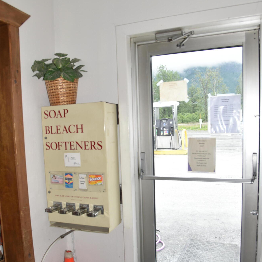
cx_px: 131
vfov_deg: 52.3
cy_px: 154
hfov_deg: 52.5
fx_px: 265
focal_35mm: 31
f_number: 5.6
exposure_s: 1/125
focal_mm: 24
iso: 400
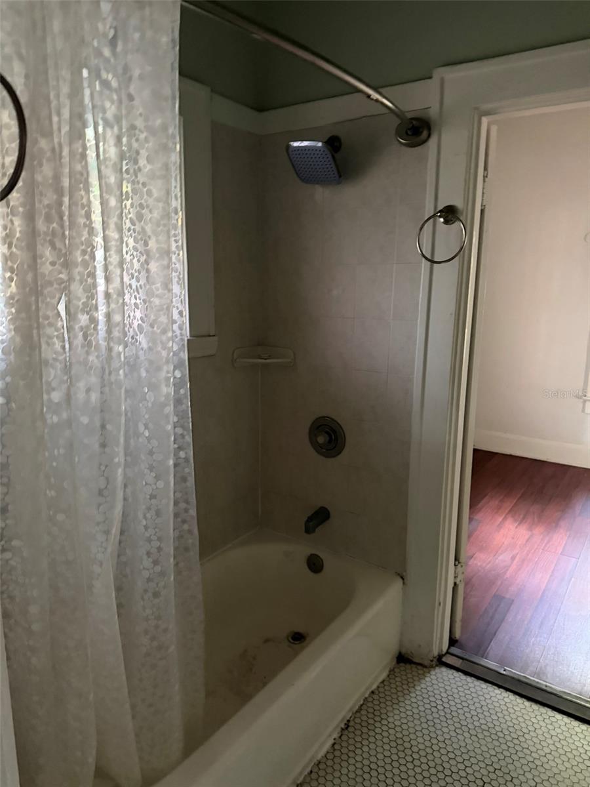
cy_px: 394
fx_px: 545
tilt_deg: -12.5
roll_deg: -2.0
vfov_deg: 71.6
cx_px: 295
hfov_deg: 56.8
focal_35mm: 24
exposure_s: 1/31
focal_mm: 6.76
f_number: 1.78
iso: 1000
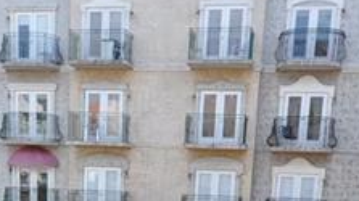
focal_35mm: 72
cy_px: 400
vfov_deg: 14.1
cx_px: 146
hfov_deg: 29.3
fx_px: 685
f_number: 8
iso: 200
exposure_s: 1/250
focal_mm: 10
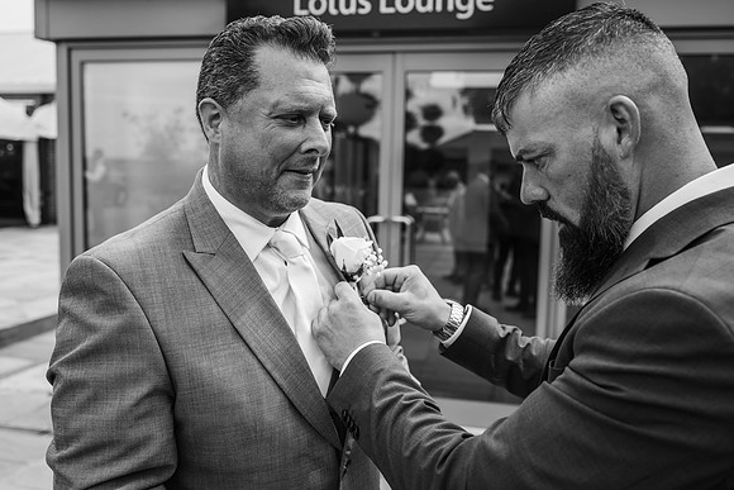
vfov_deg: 37.9
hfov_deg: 54.4
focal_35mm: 35
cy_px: 245
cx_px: 367
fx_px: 714
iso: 160
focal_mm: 35
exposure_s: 1/1250
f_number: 4
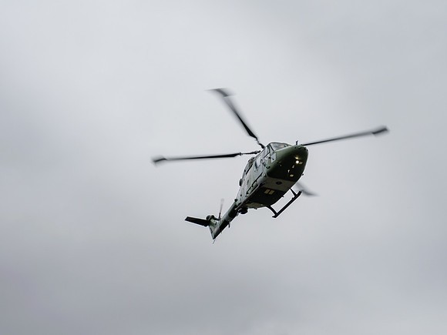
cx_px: 279
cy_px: 176
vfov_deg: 14.6
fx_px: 1313
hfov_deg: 19.3
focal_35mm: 102
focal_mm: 36
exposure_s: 1/320
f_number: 3.9
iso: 200
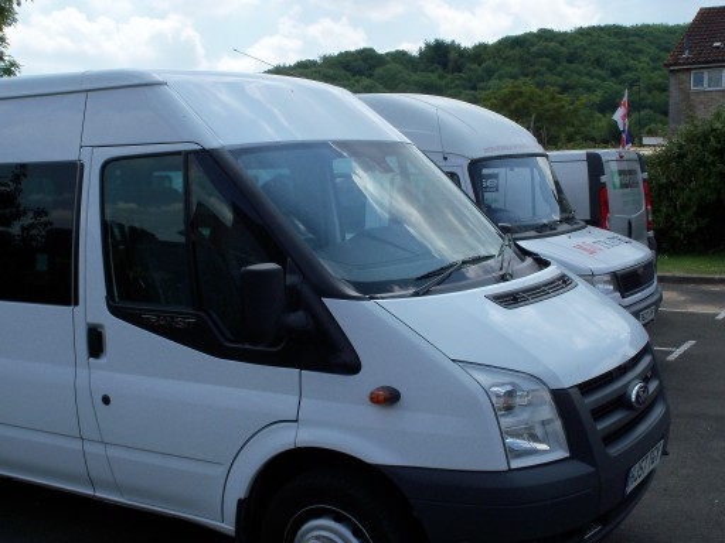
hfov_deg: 40.4
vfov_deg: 30.9
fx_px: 984
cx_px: 362
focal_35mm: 47
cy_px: 272
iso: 80
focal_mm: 8.3
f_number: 5.8
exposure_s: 1/400
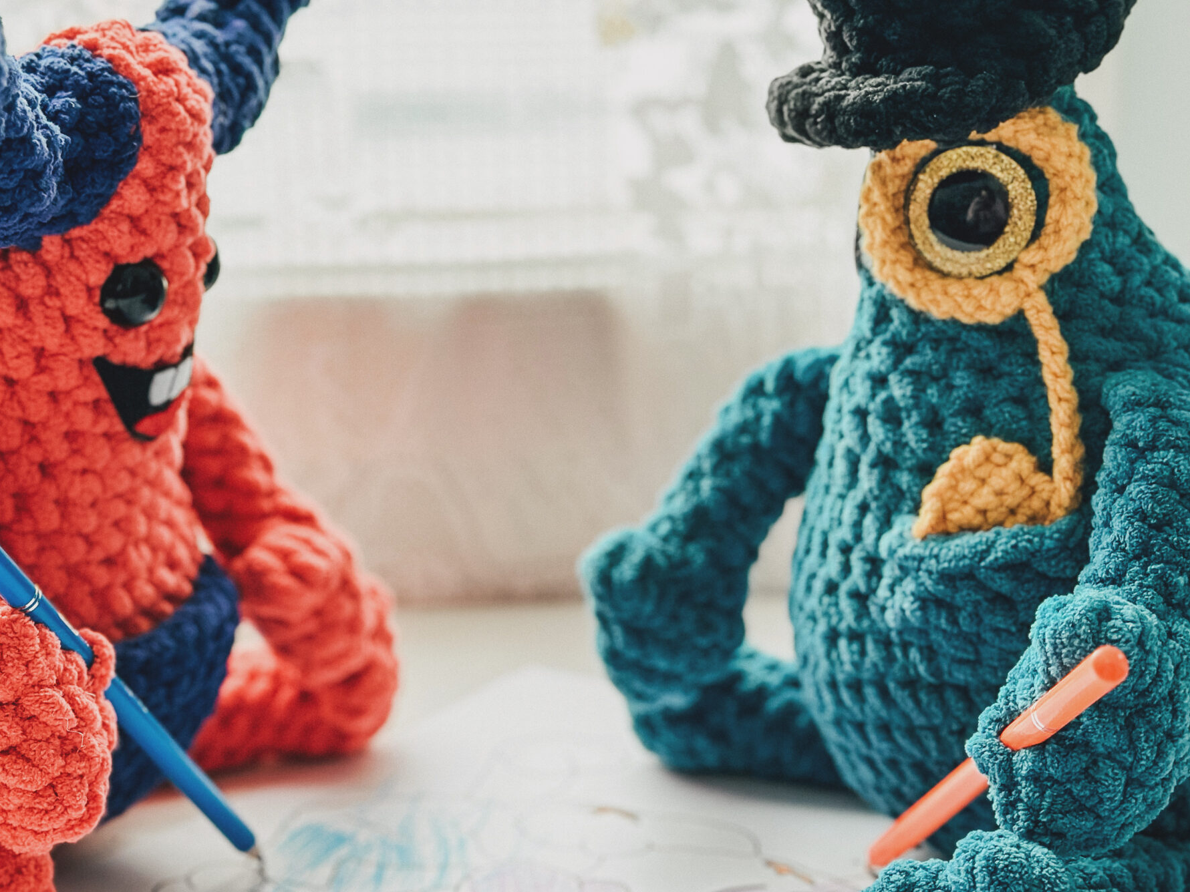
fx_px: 2372
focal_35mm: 69
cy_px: 598
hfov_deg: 28.2
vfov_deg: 21.2
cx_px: 557
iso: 125
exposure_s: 1/90
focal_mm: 6.86
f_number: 1.8
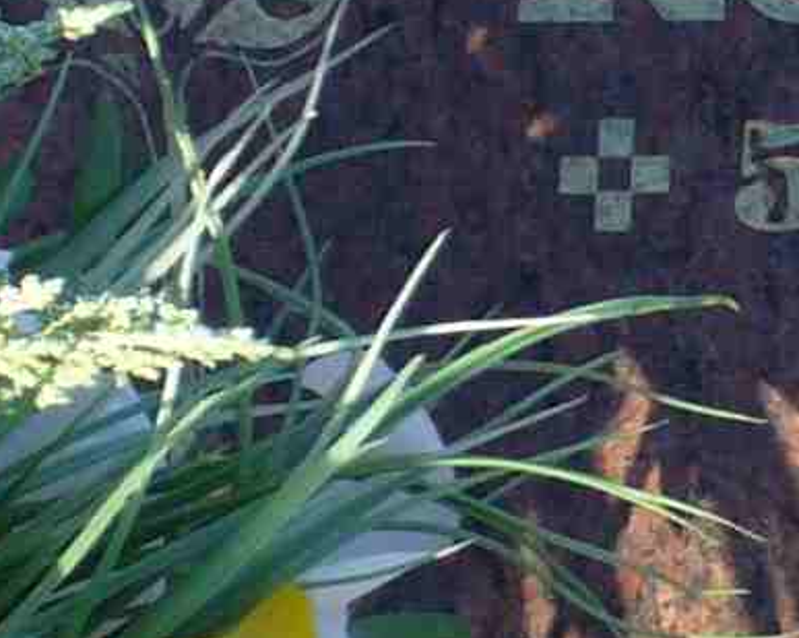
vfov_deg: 6.5
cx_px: 966
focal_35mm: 239
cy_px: 434
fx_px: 5647
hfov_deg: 8.0
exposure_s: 1/320
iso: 80
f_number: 2.8
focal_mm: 6.1
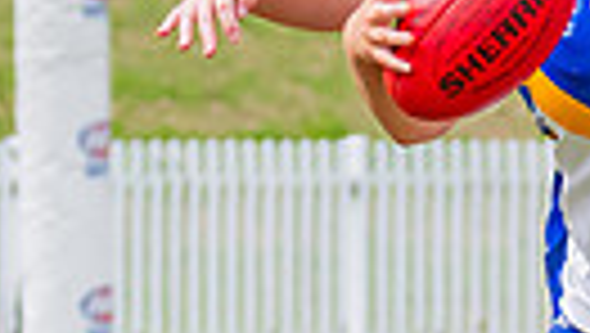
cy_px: 301
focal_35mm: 1105
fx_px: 17305
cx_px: 652
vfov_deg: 1.1
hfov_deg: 2.0
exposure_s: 1/1250
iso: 800
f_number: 8
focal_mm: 170
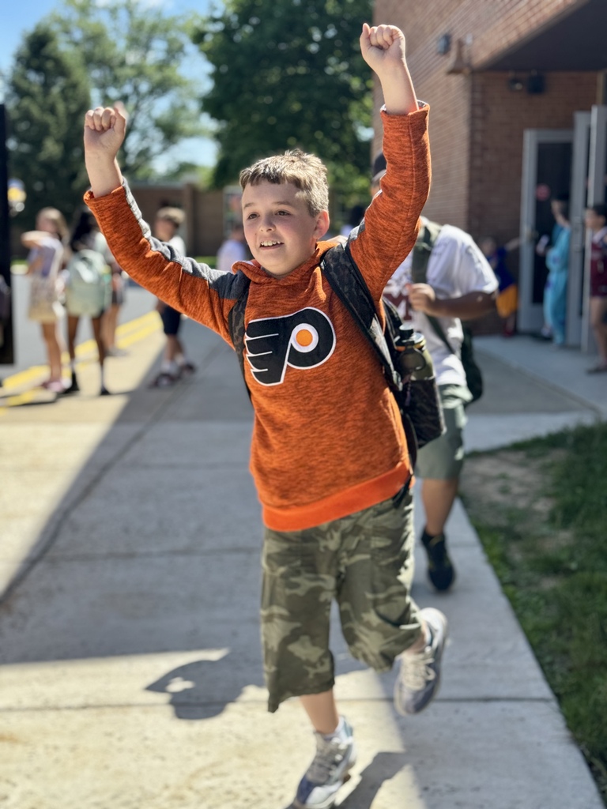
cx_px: 304
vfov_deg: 39.7
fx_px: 1122
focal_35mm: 48
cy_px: 404
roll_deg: +2.5
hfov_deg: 30.3
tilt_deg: -9.9
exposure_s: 1/1770
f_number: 1.78
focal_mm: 6.76
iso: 64
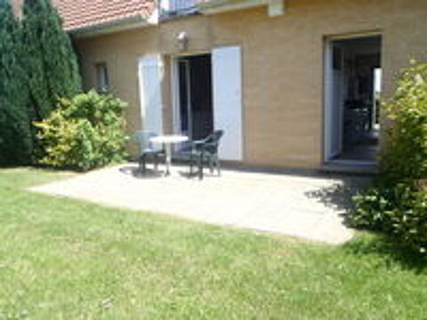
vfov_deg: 49.7
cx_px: 214
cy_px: 160
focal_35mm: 28
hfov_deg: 63.4
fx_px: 345
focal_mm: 5
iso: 80
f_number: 3.5
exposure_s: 1/320
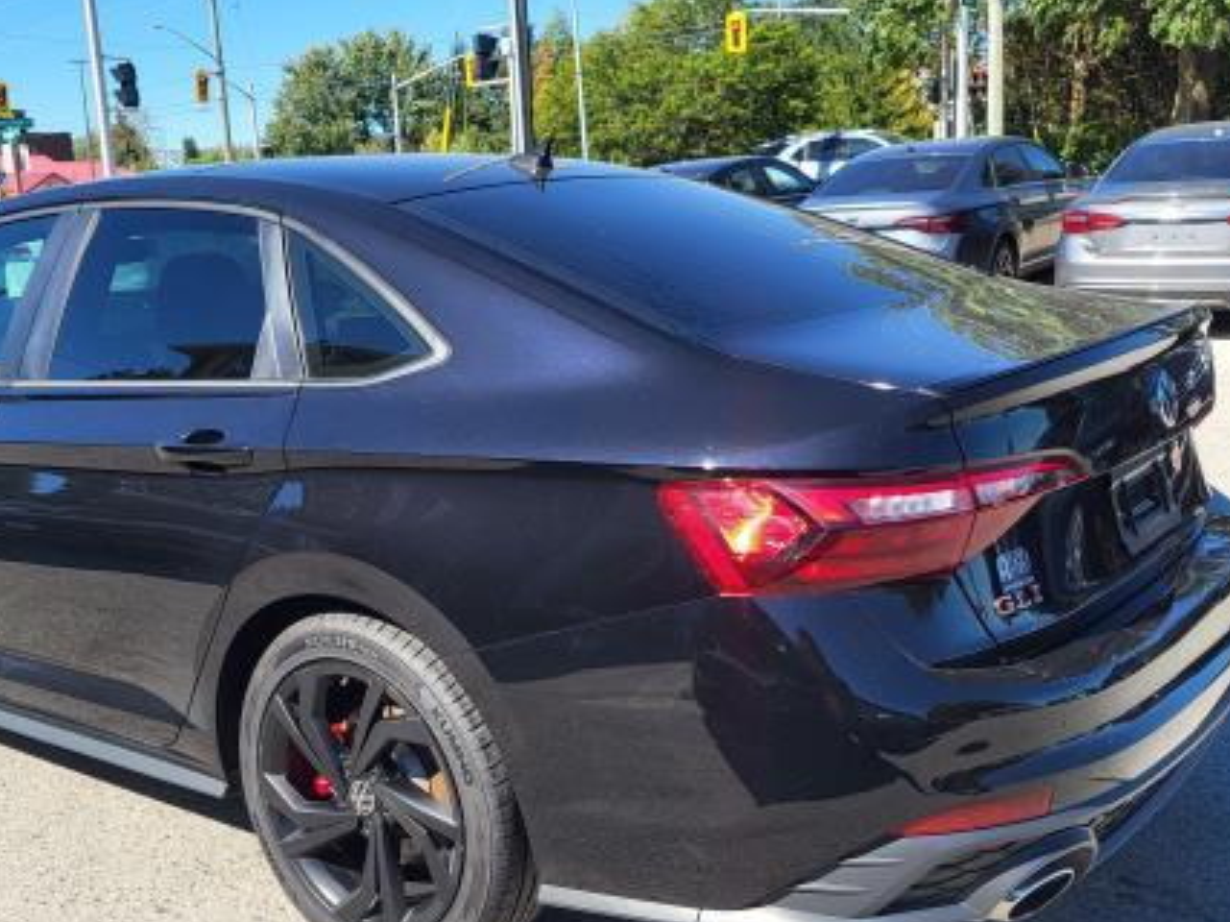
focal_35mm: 39
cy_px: 493
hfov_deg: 47.3
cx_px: 444
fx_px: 1385
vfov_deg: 36.8
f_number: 1.8
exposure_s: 1/1365
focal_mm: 5.4
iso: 40
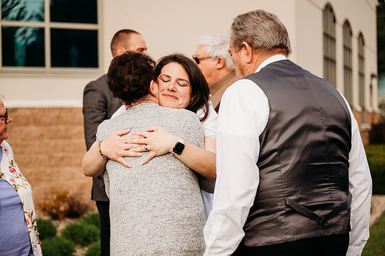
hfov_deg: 28.5
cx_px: 190
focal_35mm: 71
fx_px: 759
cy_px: 127
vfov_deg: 19.2
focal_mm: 70
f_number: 2.8
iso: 200
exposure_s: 1/1600
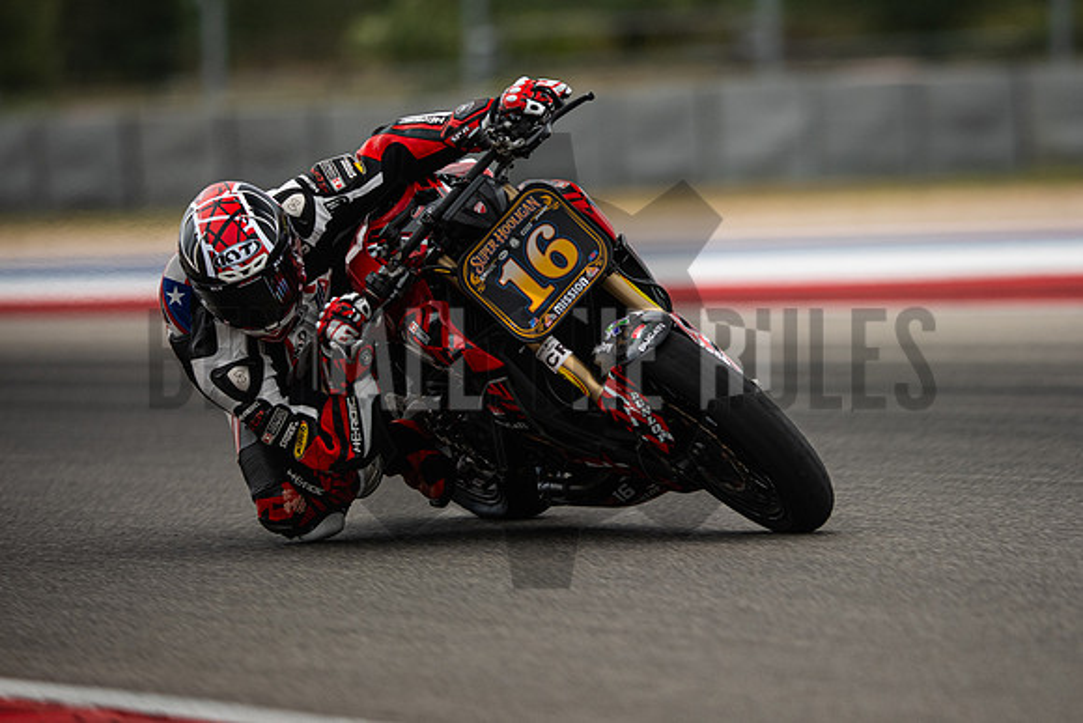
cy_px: 383
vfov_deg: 4.0
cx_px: 623
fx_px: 10441
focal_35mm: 347
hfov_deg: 5.9
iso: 320
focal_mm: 200
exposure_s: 1/4000
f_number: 2
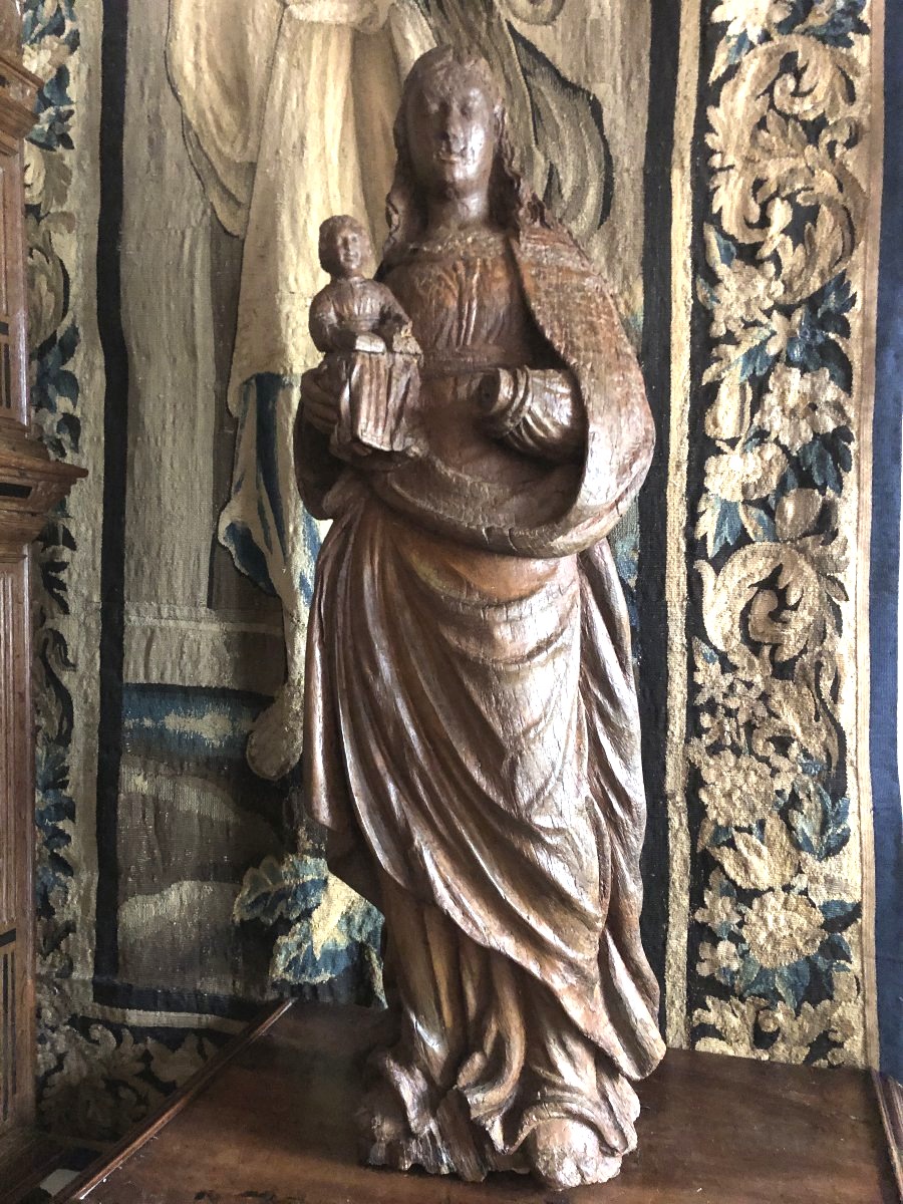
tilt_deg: +1.5
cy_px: 602
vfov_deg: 63.4
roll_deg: +0.5
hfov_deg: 49.7
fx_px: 974
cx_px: 452
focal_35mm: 28
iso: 160
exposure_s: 1/4
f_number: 1.8
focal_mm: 4
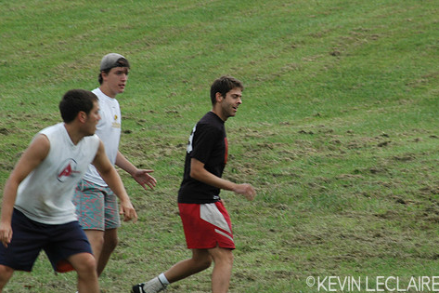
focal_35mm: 441
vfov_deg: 3.1
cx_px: 245
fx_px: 5376
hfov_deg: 4.7
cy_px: 142
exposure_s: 1/200
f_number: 11
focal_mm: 240
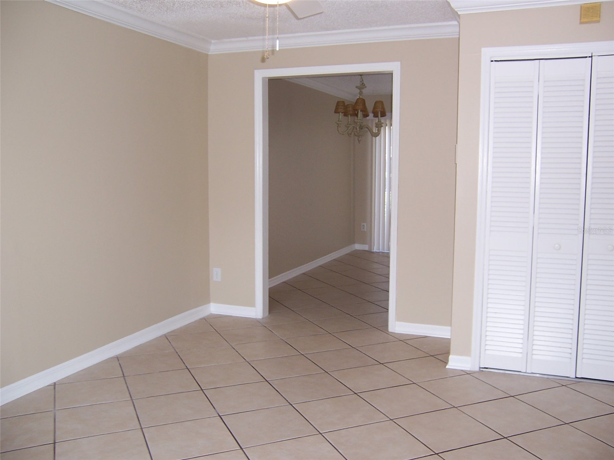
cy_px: 230
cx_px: 307
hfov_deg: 55.4
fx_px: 585
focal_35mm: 33
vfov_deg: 42.9
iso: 80
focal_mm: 5.5
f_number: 2.8
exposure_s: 1/60
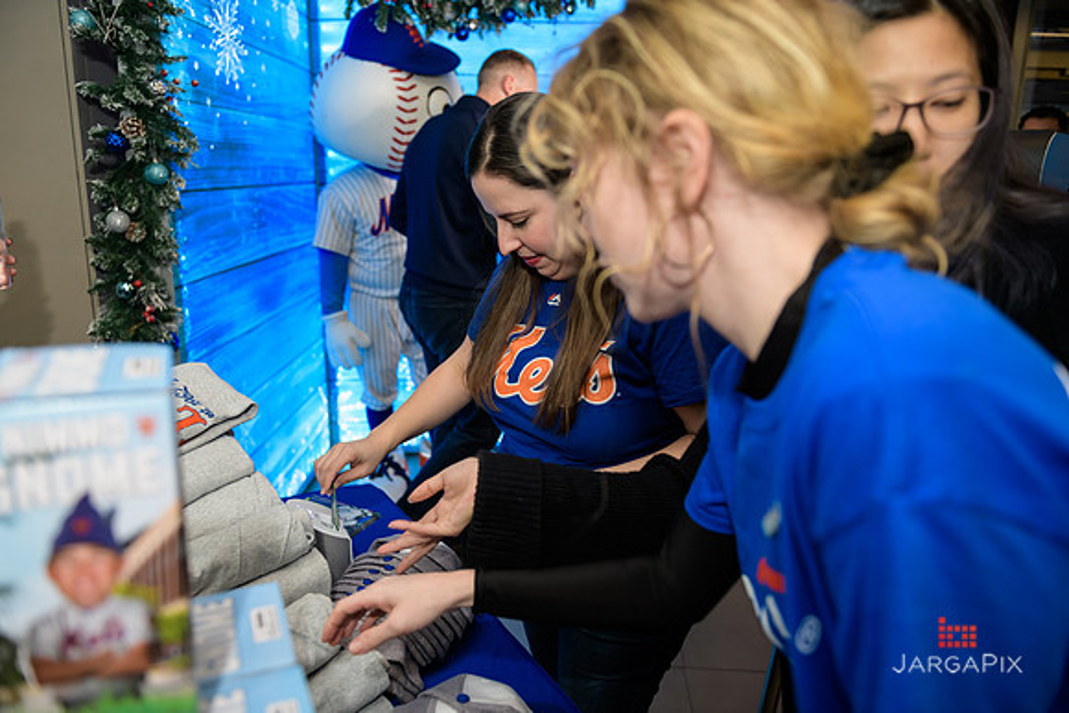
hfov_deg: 69.4
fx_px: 772
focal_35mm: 26
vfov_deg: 49.6
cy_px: 356
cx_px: 534
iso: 400
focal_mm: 26
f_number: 3.2
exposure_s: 1/125
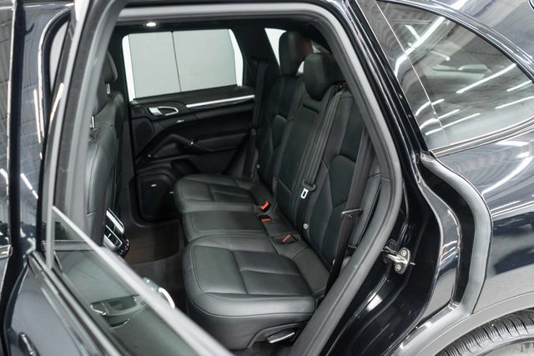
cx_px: 267
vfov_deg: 46.4
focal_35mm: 28
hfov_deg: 65.5
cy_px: 178
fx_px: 415
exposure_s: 1/50
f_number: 3.2
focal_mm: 28
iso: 2000
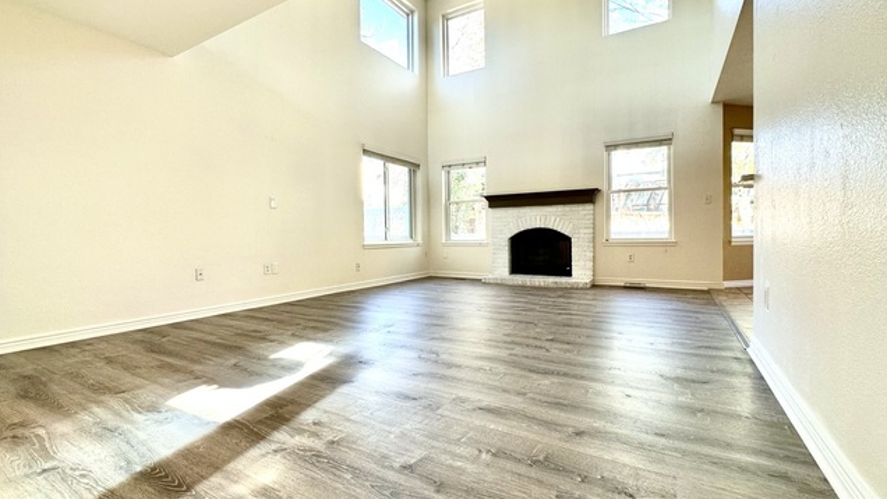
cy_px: 240
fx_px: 376
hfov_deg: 99.4
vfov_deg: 67.1
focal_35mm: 16
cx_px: 446
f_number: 2.2
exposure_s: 1/120
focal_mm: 2.22
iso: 100
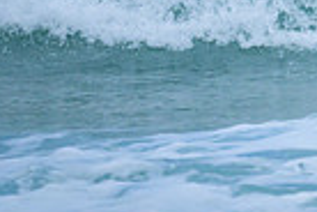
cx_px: 715
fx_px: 40767
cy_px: -281
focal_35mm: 4630
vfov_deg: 0.3
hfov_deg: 0.4
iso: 500
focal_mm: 800
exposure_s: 1/2500
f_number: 6.3
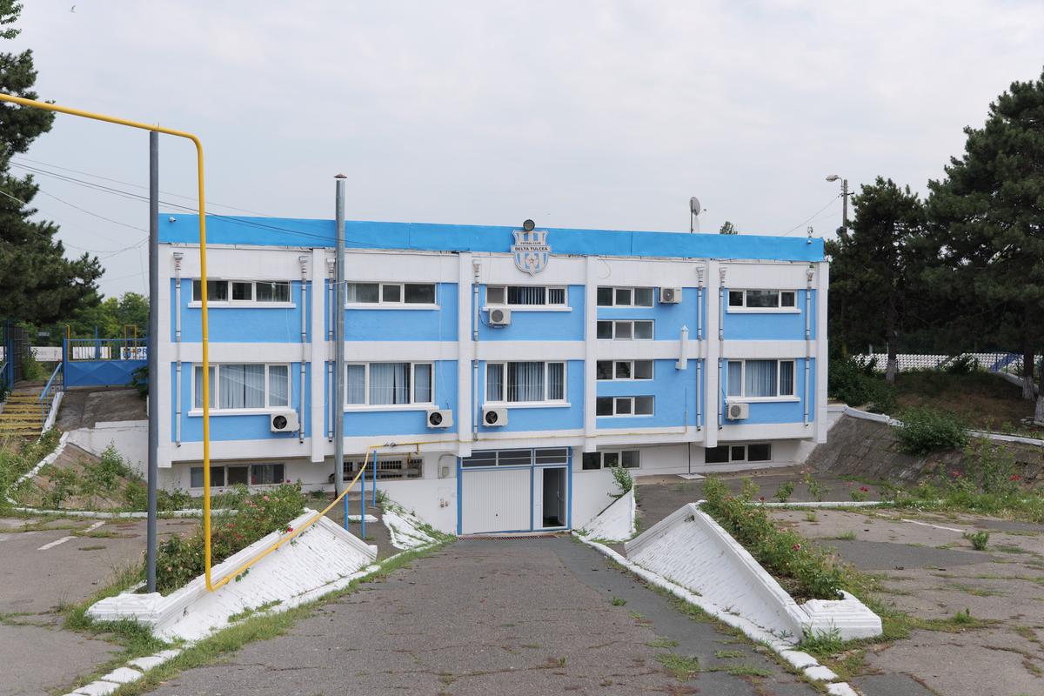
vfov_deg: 35.9
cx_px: 522
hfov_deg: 51.9
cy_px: 348
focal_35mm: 37
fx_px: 1073
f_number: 4
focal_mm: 37
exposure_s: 1/1000
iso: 80
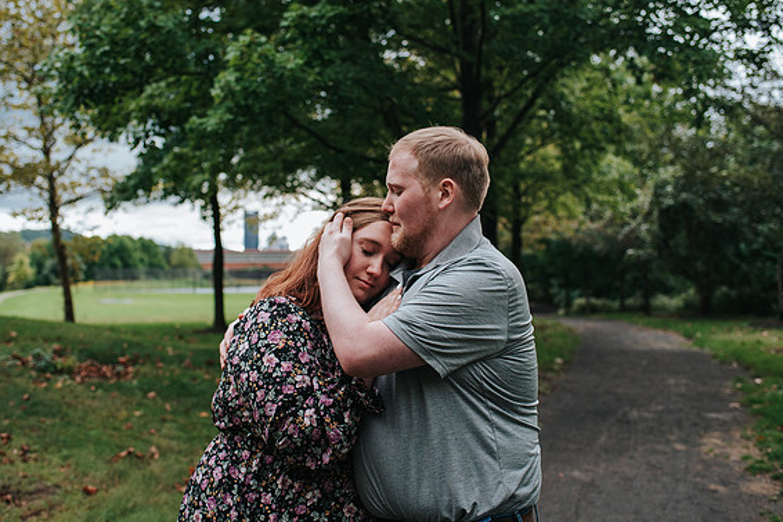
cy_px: 240
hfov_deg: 49.5
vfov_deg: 34.2
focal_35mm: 39
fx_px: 848
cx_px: 356
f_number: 3.2
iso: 800
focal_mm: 35
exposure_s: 1/400
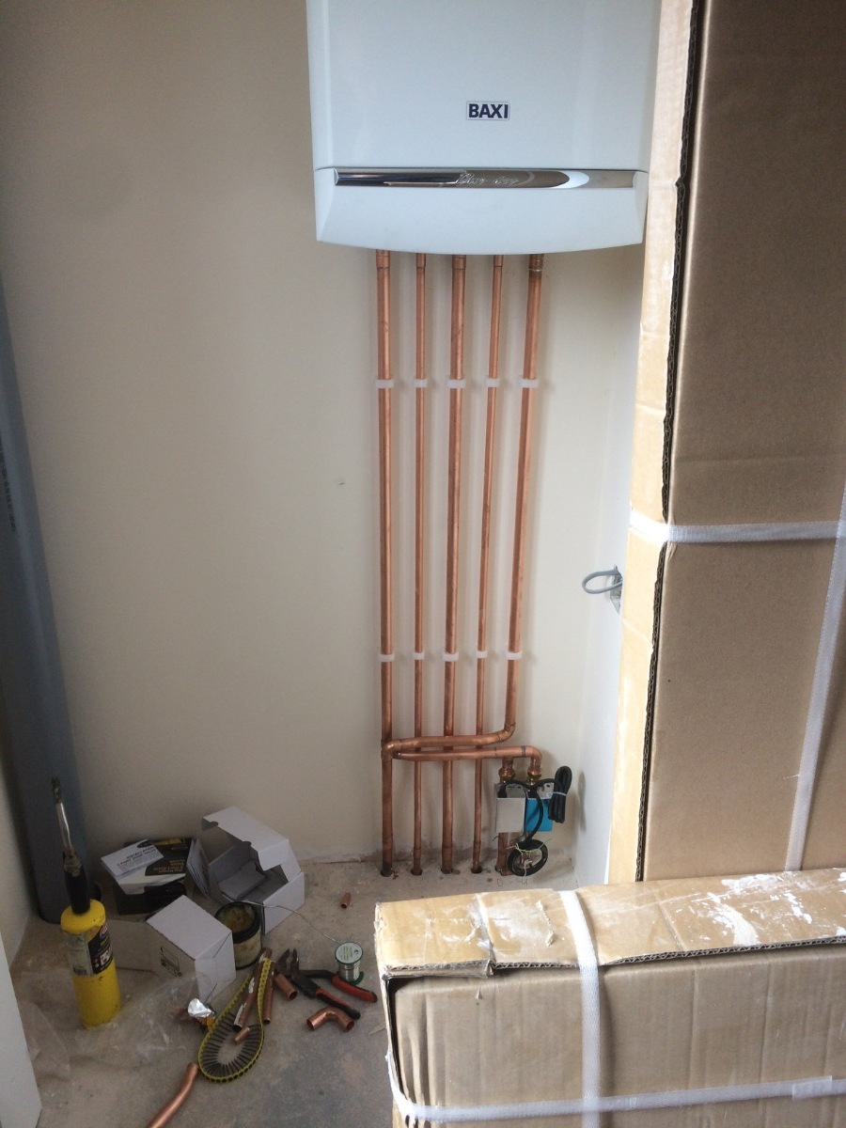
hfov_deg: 48.2
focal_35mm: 29
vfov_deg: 61.7
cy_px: 564
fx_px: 945
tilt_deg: -28.7
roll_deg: -0.4
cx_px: 423
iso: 50
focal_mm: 4.15
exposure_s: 1/100
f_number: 2.2
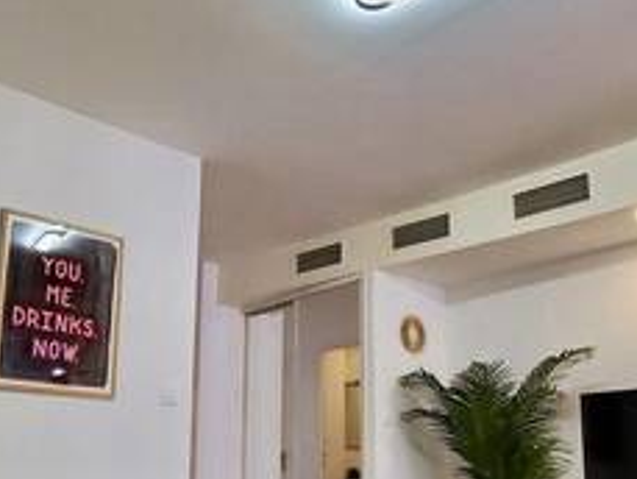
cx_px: 278
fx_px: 626
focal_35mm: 34
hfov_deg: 53.8
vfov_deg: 40.8
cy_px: 348
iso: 200
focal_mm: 1.8
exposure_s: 1/50
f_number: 2.2
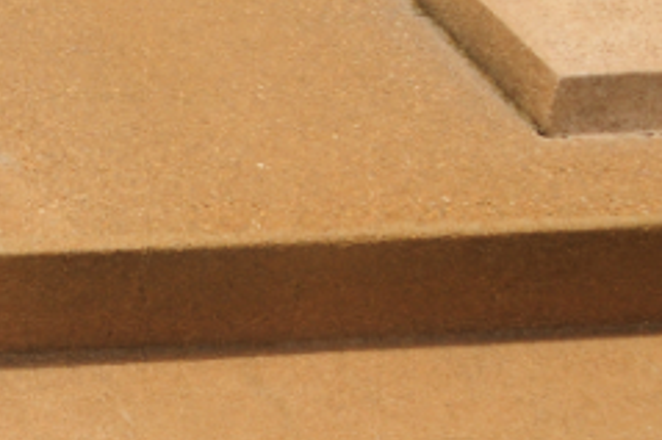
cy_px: -183
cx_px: -510
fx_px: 2076
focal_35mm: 113
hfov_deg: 15.6
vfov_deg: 11.7
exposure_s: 1/250
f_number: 13
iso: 200
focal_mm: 18
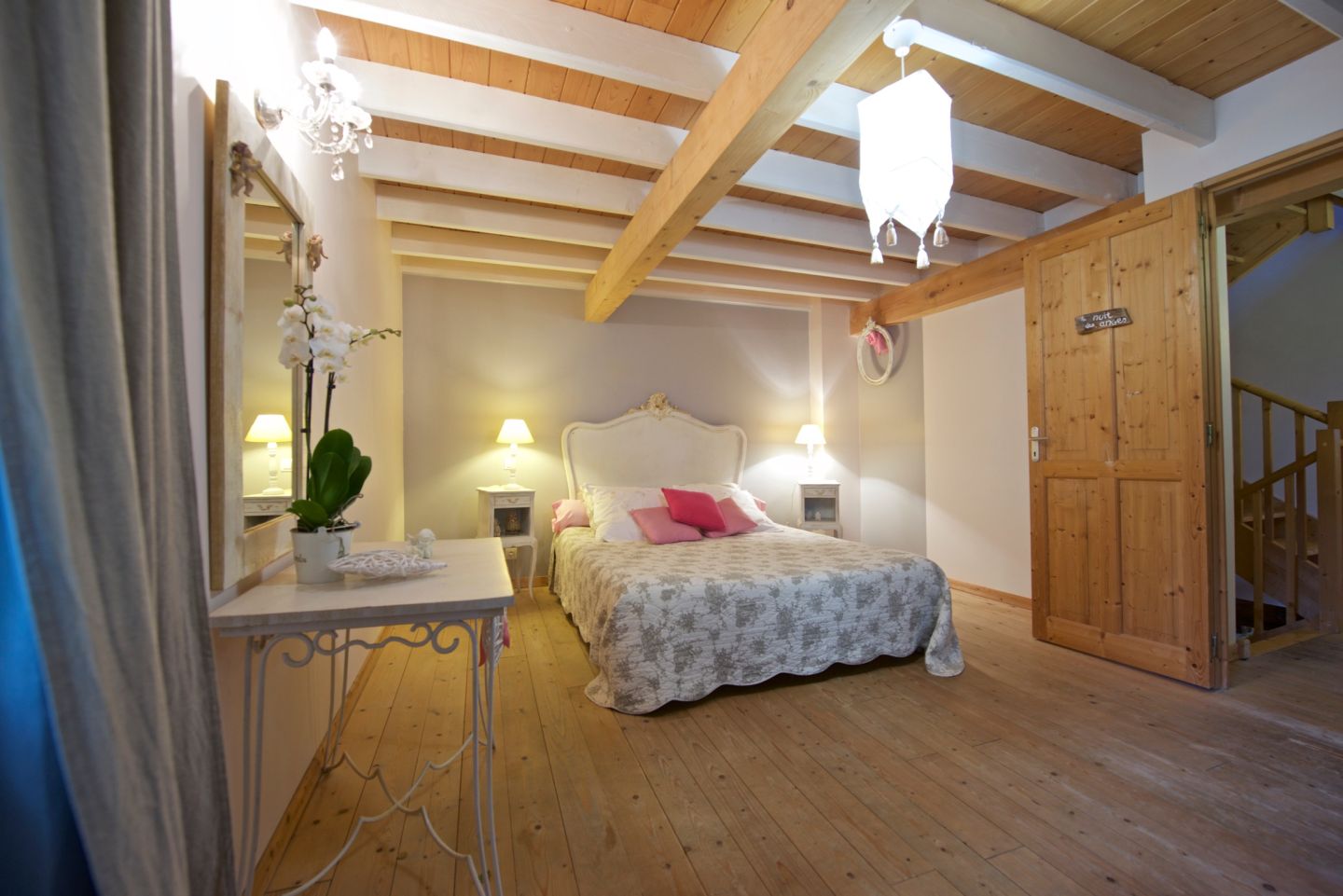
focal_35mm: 14
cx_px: 672
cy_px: 448
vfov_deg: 81.2
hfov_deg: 104.2
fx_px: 522
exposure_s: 1/8
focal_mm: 14
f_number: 6.3
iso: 400
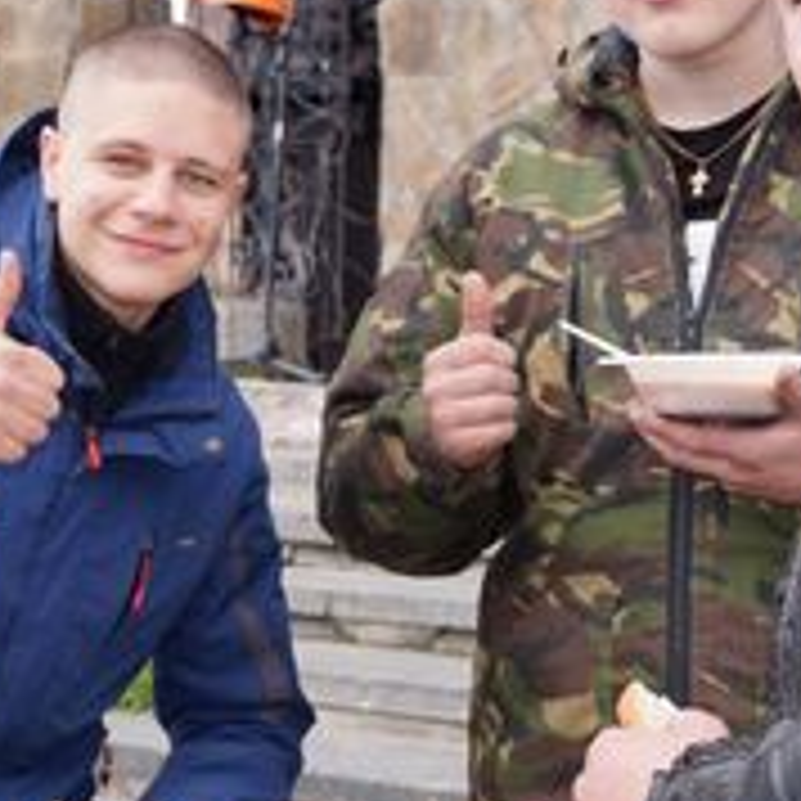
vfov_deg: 15.8
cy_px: 261
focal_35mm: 110
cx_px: 216
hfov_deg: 15.8
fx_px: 2880
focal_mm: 22
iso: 100
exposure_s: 1/100
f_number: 5.6
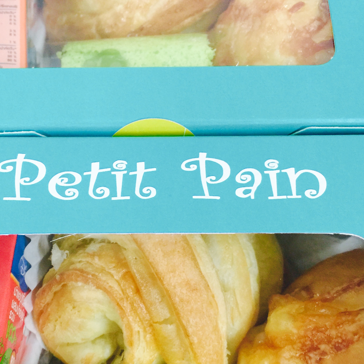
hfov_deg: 39.0
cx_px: 145
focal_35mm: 43
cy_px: 237
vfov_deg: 38.8
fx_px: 512
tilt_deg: -68.6
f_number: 2.2
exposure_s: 1/10
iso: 100
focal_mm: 4.15
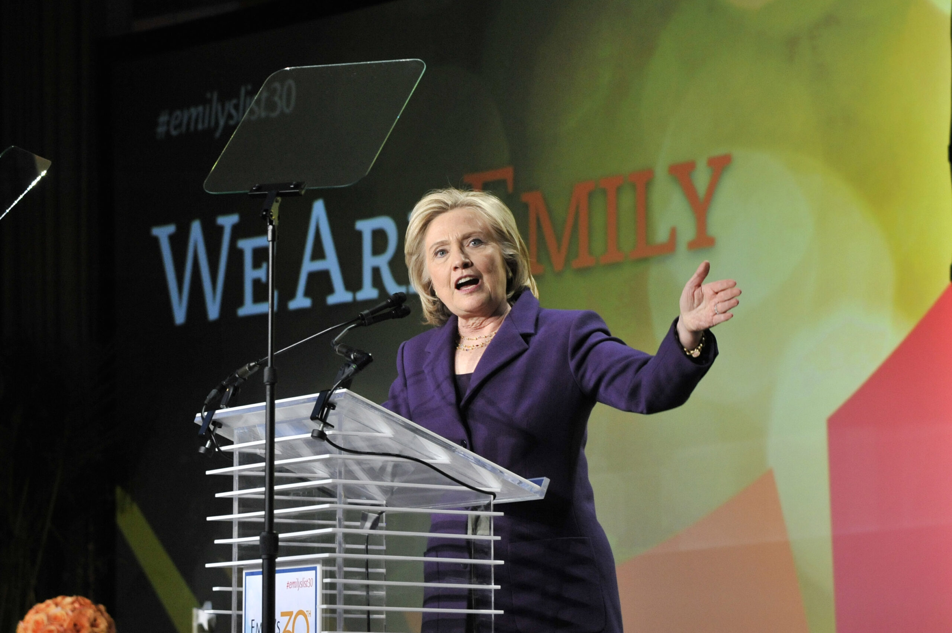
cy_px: 316
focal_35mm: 120
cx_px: 476
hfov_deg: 17.1
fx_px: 3171
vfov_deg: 11.4
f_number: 5.6
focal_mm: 120
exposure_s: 1/200
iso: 2500
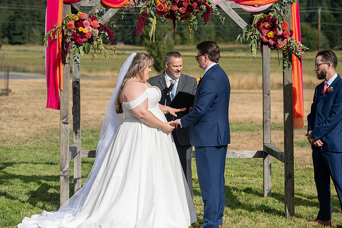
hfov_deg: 20.2
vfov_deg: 13.6
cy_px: 114
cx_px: 171
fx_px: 960
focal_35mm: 101
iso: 400
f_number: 4.5
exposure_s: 1/8000
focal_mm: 101
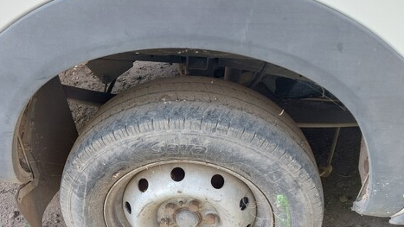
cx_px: 171
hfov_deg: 56.4
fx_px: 375
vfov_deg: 33.3
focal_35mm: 35
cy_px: 159
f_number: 1.8
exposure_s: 1/100
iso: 25
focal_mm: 5.23
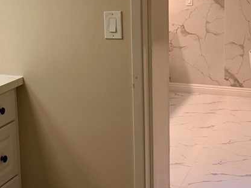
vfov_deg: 22.6
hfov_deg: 28.7
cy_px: 39
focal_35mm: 64
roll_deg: +3.6
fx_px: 464
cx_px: 10
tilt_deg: -6.8
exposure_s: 1/60
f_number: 1.6
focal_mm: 5.96
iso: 64
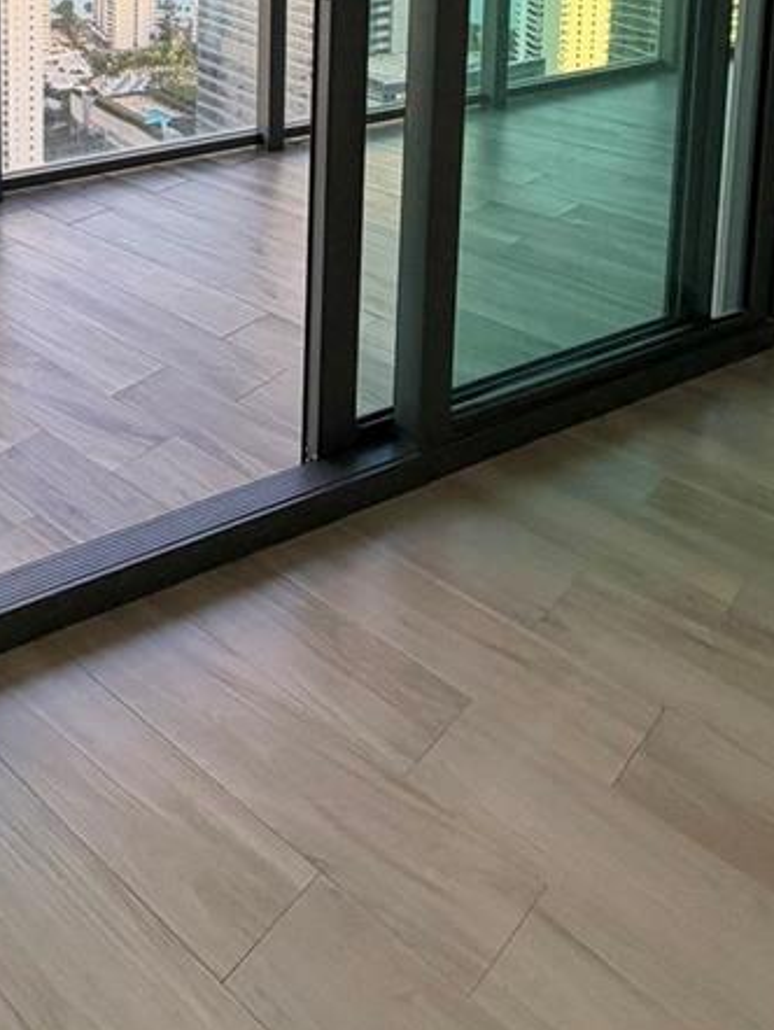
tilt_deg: -7.9
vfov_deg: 40.4
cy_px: -79
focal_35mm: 38
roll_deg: +0.0
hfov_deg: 35.2
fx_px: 1132
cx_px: 54
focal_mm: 2.22
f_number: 2.2
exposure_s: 1/120
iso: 50
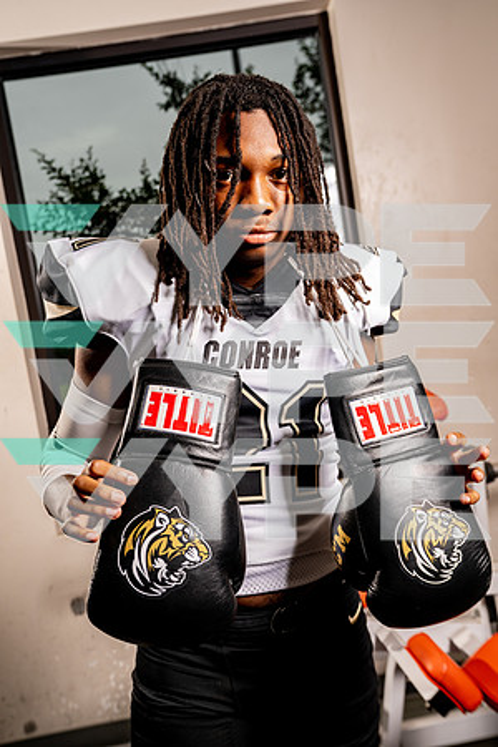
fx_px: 768
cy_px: 374
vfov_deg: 51.9
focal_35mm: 37
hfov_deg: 35.9
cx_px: 249
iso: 100
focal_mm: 37
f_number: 5.6
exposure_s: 1/320
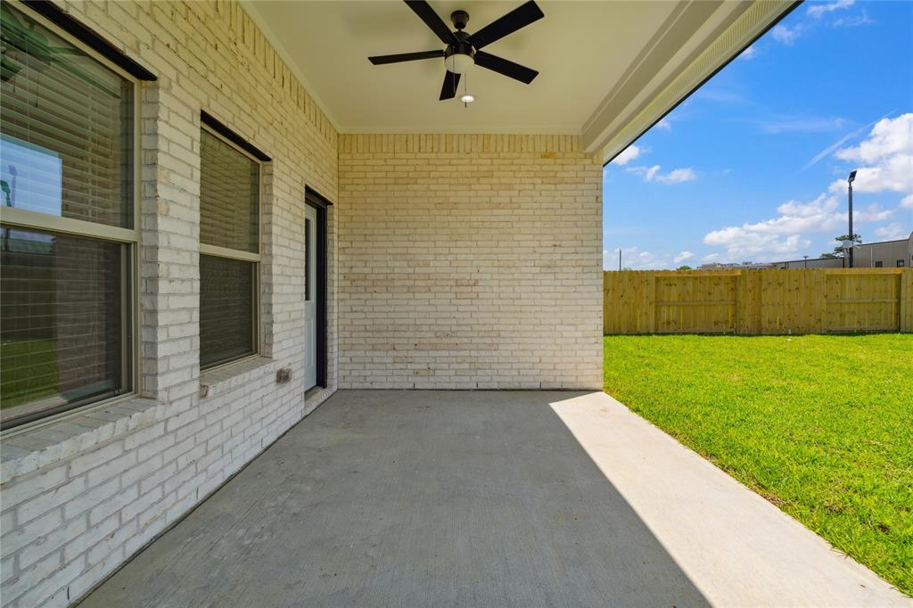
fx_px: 406
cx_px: 456
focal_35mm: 16
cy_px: 304
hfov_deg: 96.8
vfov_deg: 73.7
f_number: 9
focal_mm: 16
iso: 200
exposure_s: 1/125
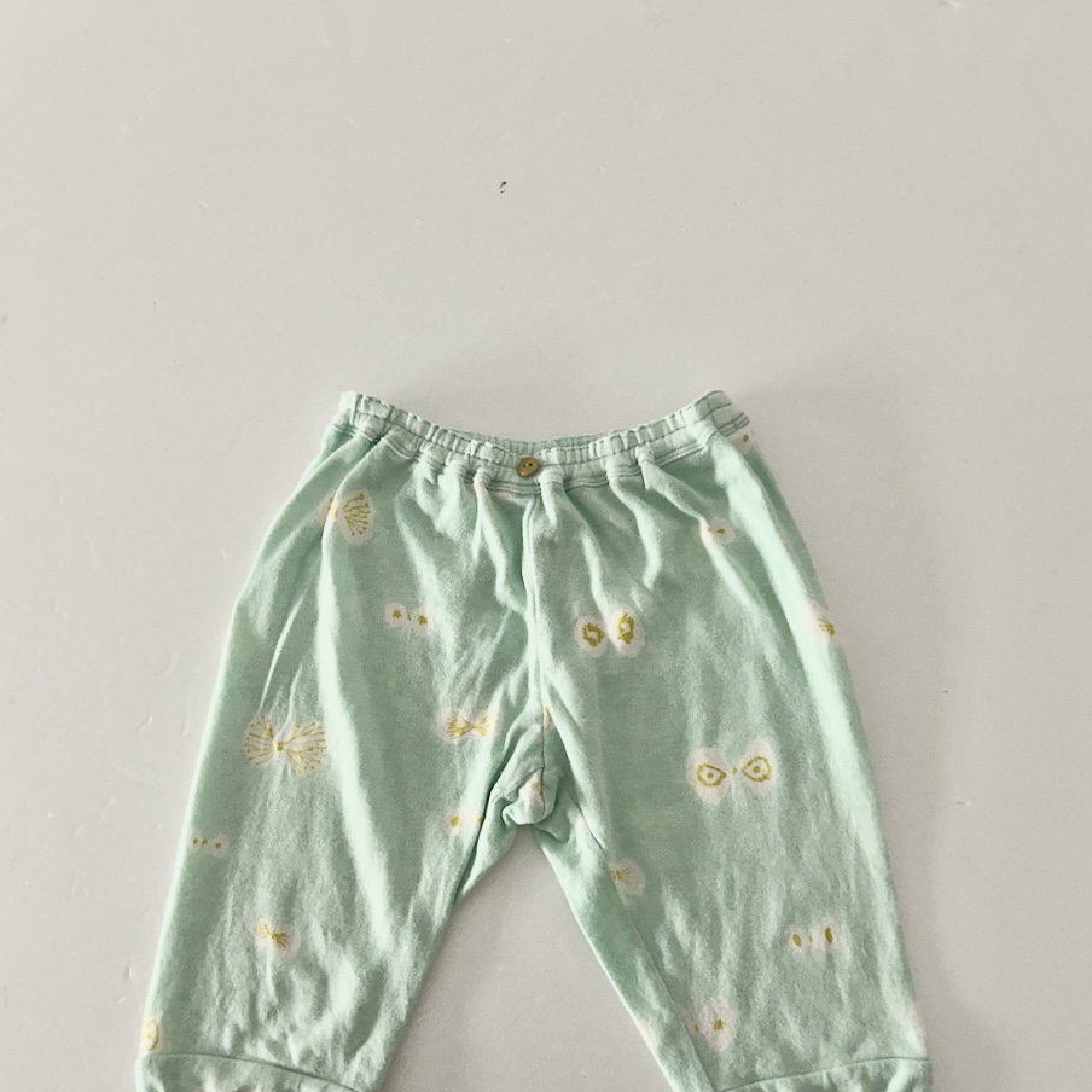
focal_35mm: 31
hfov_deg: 52.5
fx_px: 1106
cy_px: 713
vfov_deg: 51.7
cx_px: 541
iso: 320
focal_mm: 5.7
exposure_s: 1/60
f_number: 1.5
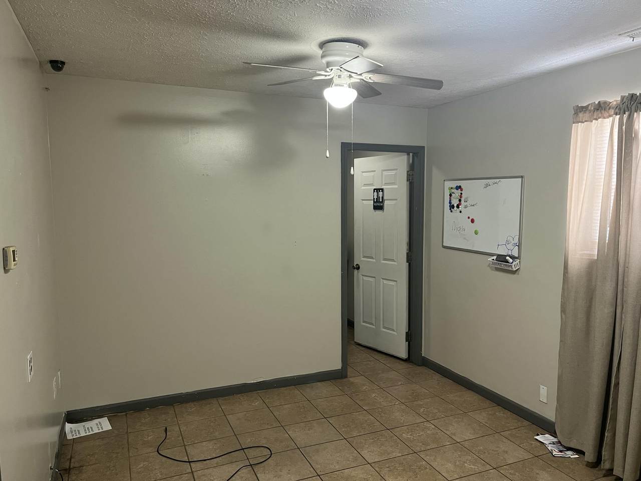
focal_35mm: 26
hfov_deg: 67.3
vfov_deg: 53.1
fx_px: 481
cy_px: 240
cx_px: 320
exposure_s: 1/60
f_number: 1.6
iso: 160
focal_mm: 5.1
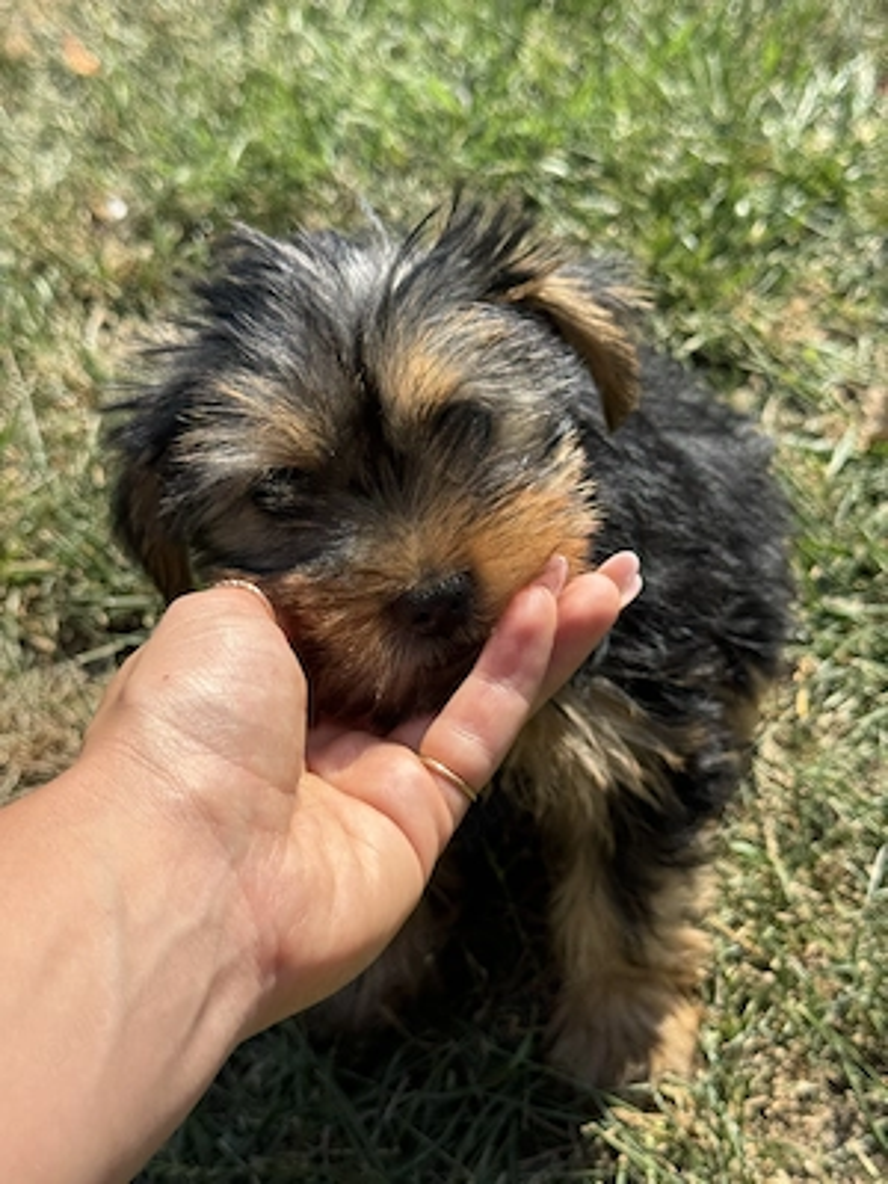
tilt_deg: -38.6
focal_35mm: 48
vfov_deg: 39.7
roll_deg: +10.1
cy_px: 592
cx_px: 444
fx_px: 1642
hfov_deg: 30.3
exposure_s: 1/2415
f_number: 1.78
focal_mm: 6.76
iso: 64
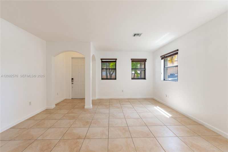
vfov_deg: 72.0
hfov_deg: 95.0
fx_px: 104
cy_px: 76
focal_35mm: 16
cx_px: 114
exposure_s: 1/13
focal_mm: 11
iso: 320
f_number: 5.6
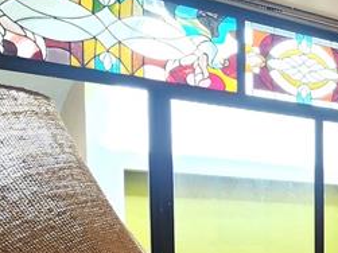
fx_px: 517
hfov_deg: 27.2
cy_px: 284
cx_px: 487
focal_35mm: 53
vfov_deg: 25.4
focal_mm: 2.2
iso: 80
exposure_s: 1/120
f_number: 2.2
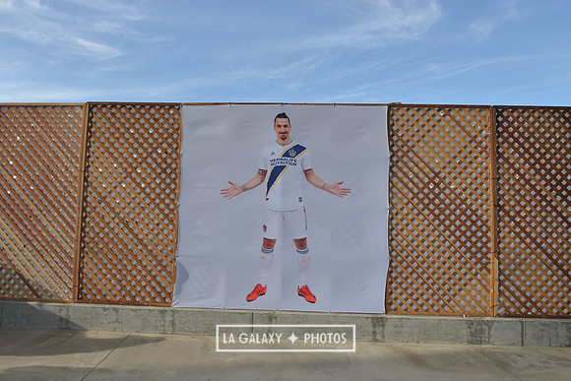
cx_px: 286
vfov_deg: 53.2
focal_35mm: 24
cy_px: 190
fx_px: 381
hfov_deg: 73.7
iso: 200
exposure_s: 1/200
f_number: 13
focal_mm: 24
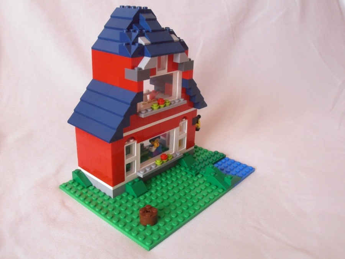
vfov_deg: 38.7
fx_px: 369
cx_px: 172
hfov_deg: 50.1
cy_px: 130
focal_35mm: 37
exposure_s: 1/25
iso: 125
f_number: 3.9
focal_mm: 6.61
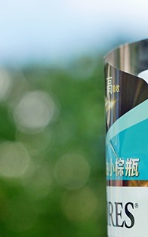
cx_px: 196
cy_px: 251
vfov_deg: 12.2
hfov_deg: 7.7
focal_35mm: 169
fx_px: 1092
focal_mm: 25
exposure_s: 1/1000
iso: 200
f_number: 2.8
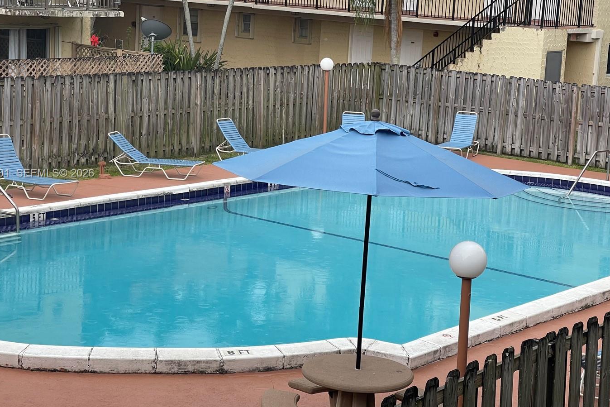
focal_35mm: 79
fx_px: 1339
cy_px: 174
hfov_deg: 25.7
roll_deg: -3.7
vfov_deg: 17.3
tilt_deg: -8.3
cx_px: 315
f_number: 2.2
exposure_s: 1/212
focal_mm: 7.5
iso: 20
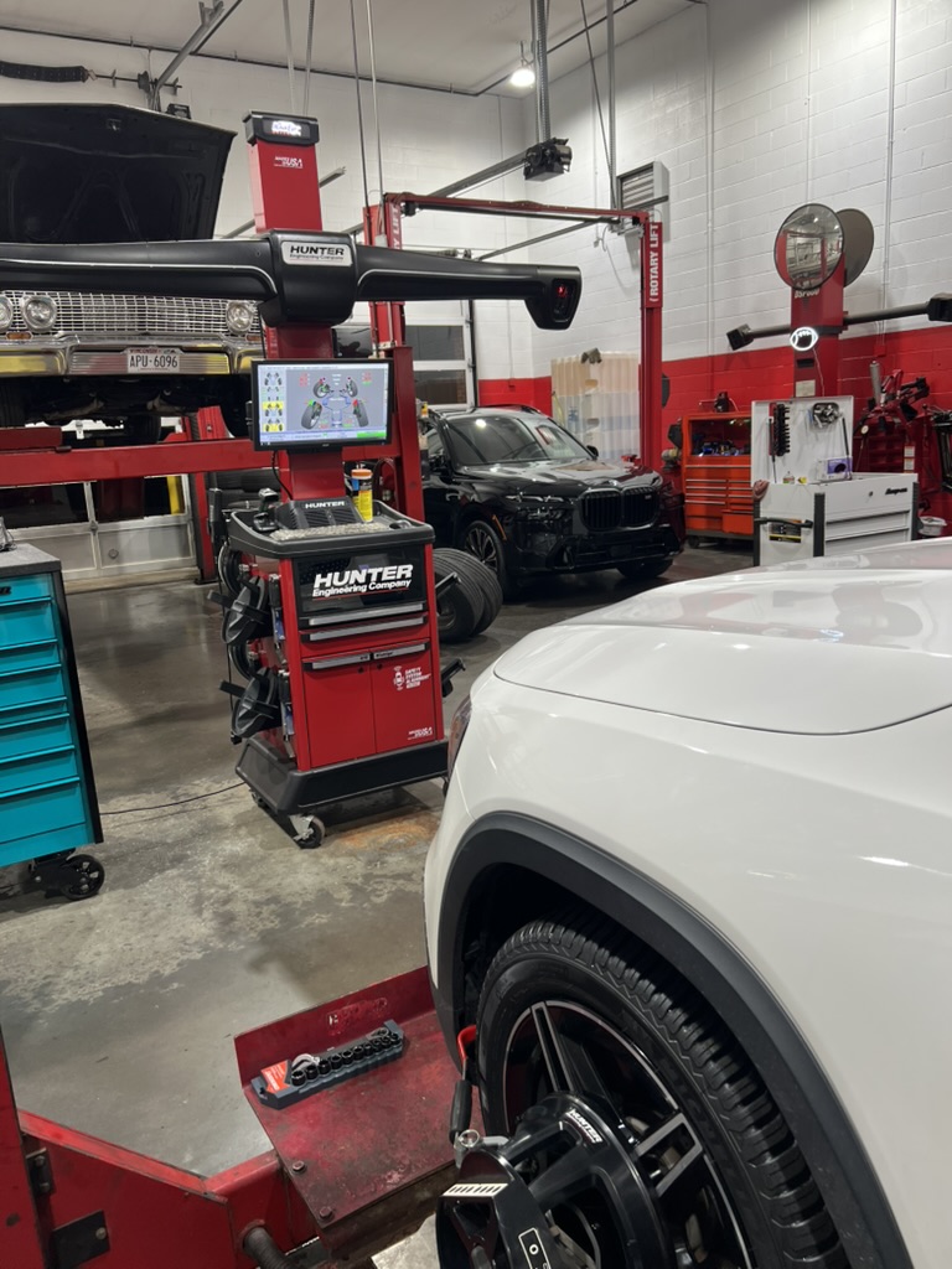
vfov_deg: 67.3
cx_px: 476
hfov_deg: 53.1
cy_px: 634
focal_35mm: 26
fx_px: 953
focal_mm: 5.7
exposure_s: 1/63
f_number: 1.5
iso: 64
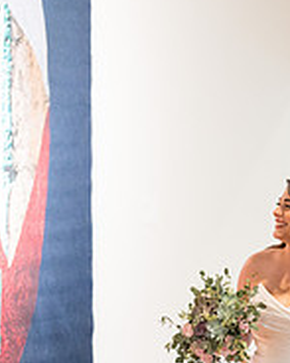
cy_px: 321
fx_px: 1589
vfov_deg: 12.9
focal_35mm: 148
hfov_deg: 10.4
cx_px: 174
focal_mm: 50
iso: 2500
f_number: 1.2
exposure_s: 1/320
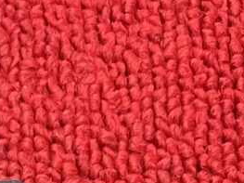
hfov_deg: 8.7
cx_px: -435
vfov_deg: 6.5
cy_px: 643
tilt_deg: -76.0
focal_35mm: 196
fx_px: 1381
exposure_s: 1/50
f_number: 1.6
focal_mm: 5.1
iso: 125
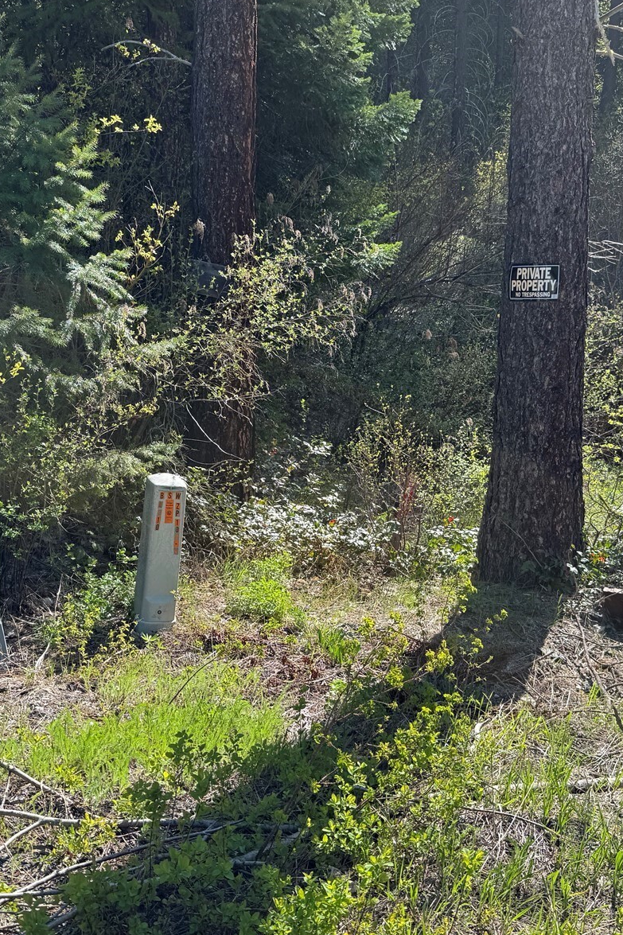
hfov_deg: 38.8
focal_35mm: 34
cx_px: 286
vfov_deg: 55.8
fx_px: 883
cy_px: 467
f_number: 1.78
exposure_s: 1/1131
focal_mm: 6.76
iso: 80
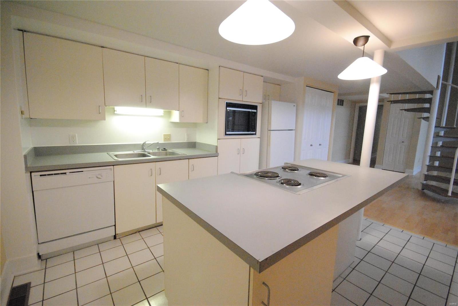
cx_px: 229
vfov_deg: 77.4
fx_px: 191
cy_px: 153
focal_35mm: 15
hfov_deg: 100.3
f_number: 5.6
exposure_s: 1/60
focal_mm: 10
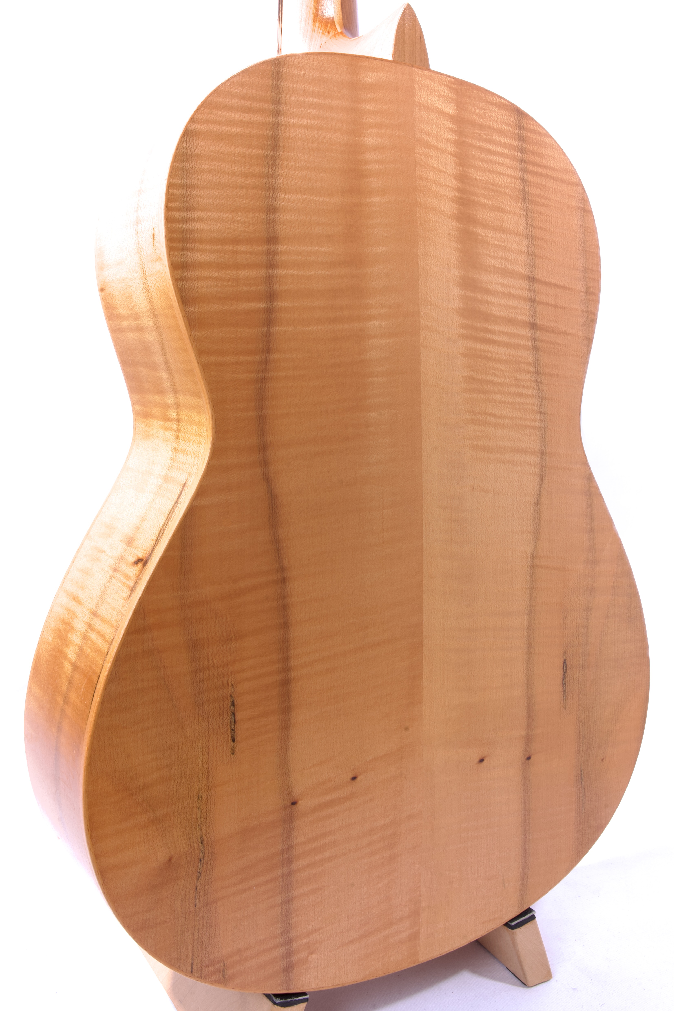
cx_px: 337
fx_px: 786
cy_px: 506
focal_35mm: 28
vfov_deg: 65.5
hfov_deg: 46.4
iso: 100
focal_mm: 28
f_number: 22
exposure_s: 1/50
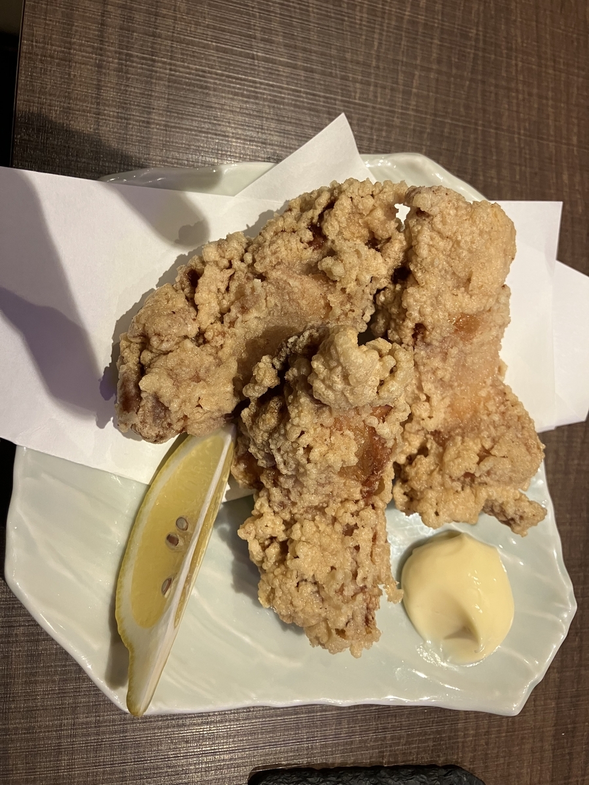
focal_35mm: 28
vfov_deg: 63.4
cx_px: 294
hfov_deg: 49.7
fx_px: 635
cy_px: 392
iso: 100
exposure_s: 1/50
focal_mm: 3.99
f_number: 1.8
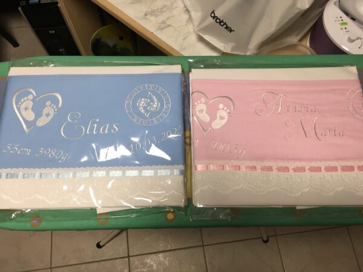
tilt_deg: -68.0
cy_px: 136
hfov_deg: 61.7
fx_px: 304
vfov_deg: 48.2
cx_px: 182
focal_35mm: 29
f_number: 2.2
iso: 40
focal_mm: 4.15
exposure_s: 1/33
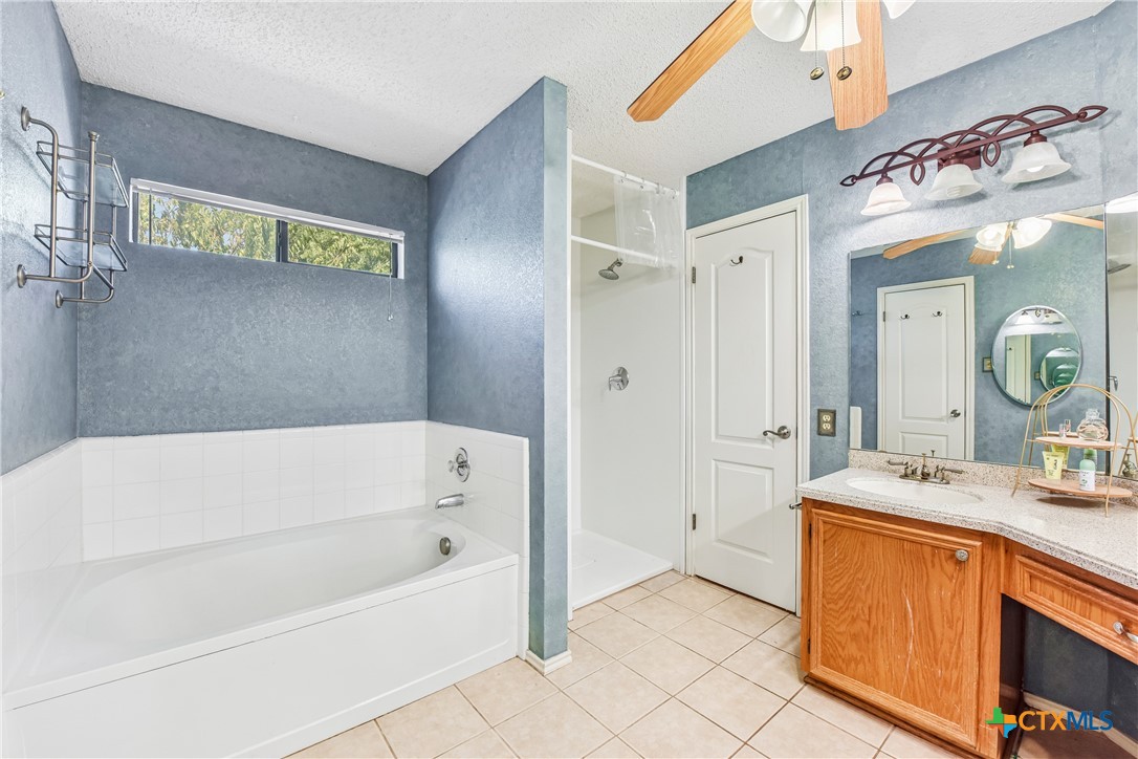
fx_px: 443
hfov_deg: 104.3
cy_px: 380
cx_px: 569
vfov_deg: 81.2
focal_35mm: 14
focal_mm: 14
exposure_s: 1/15
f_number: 8
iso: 450
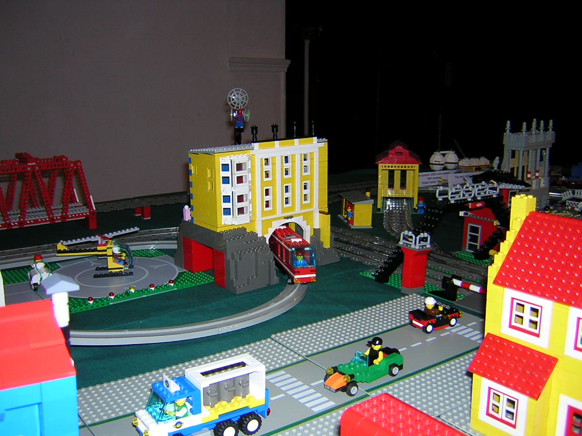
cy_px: 218
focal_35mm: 36
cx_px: 291
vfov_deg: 39.7
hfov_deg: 51.4
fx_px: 605
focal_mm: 4.7
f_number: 2.6
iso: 100
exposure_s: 1/60.1
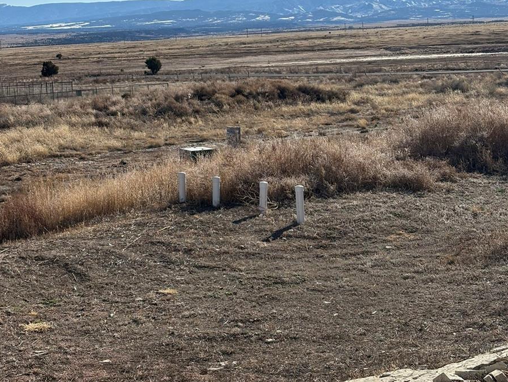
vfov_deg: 20.7
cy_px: 67
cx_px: 255
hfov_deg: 27.8
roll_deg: +1.8
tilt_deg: +0.2
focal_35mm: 70
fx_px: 1028
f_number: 1.6
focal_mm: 5.96
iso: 25
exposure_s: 1/4630
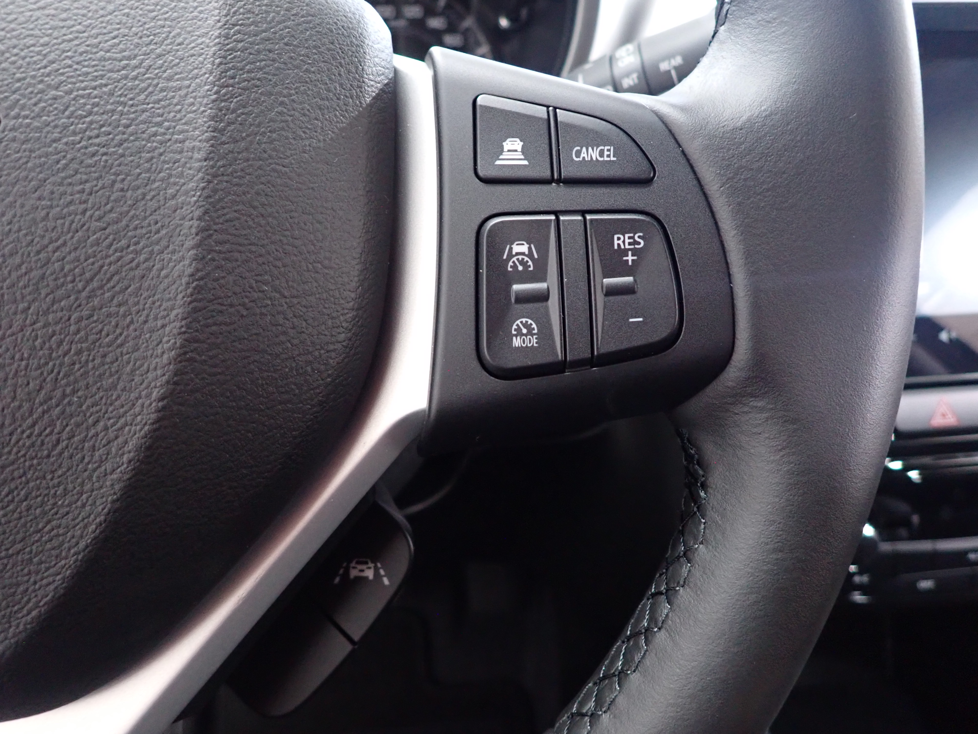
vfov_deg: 54.9
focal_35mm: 25
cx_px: 489
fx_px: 706
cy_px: 367
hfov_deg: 69.4
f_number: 2
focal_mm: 4.5
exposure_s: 1/30
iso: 800
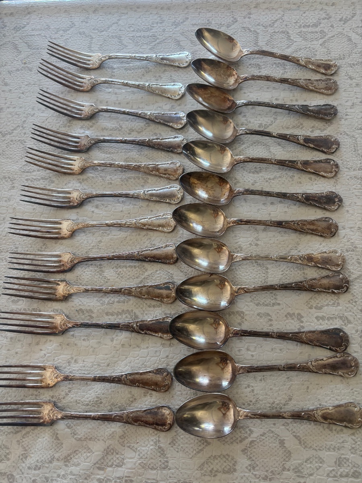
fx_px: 363
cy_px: 242
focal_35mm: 26
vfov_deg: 67.3
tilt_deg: -73.7
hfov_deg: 53.1
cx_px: 181
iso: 125
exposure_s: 1/93
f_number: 1.6
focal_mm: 5.96
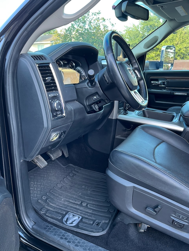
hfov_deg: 53.1
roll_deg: -0.1
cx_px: 94
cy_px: 126
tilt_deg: -18.0
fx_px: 189
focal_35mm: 26
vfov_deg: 67.3
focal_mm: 5.1
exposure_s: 1/95
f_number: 1.6
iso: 125
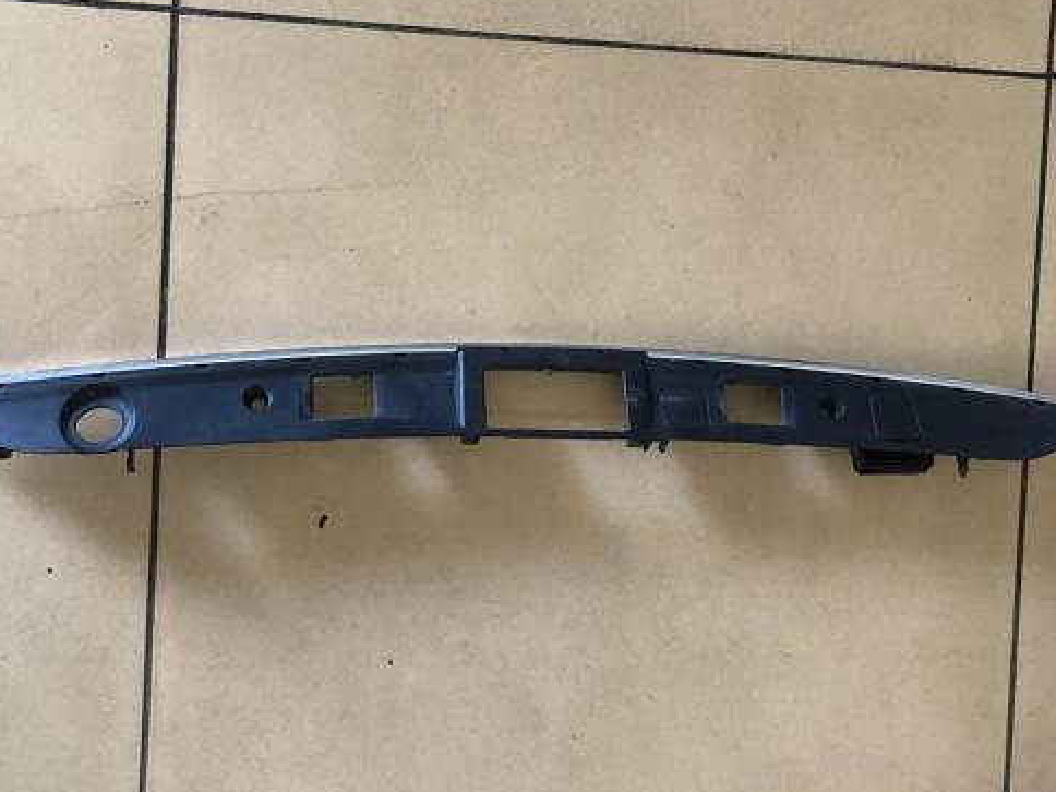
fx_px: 1129
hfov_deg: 50.1
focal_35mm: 37
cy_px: 284
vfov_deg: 38.4
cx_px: 500
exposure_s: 1/15
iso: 80
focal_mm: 4
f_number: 1.8
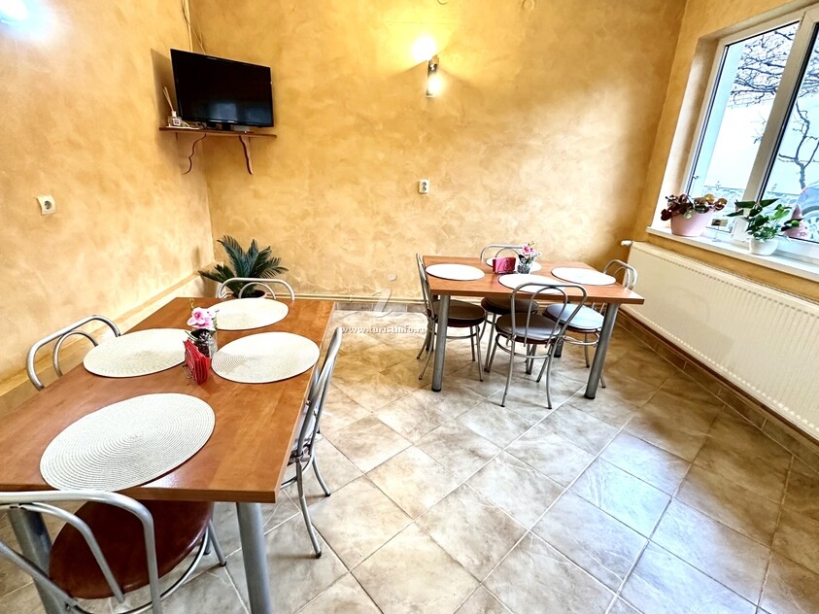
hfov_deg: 90.9
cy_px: 299
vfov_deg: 74.7
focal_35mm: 17
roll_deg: -1.6
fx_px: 402
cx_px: 381
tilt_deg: -19.4
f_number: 2.2
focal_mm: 2.22
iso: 400
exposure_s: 1/50
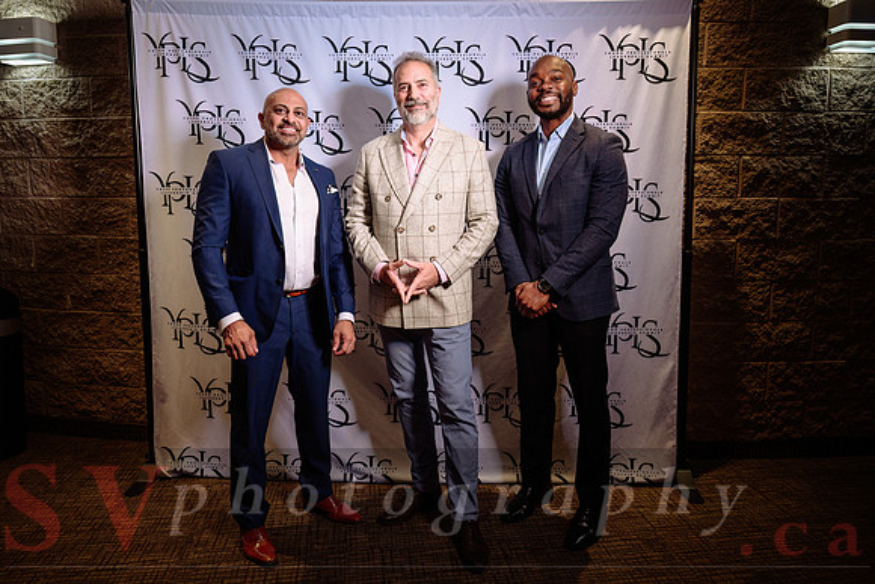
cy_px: 275
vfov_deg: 50.6
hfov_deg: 70.7
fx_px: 617
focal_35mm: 25
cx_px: 438
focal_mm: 24
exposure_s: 1/160
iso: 500
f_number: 2.8
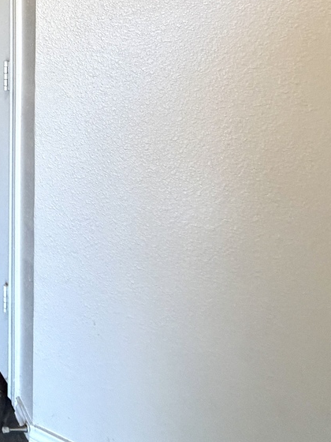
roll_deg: +2.9
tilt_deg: -7.0
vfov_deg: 45.3
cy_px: 24
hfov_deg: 29.4
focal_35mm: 36
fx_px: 459
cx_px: -128
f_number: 2.2
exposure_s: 1/60
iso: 320
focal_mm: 2.22
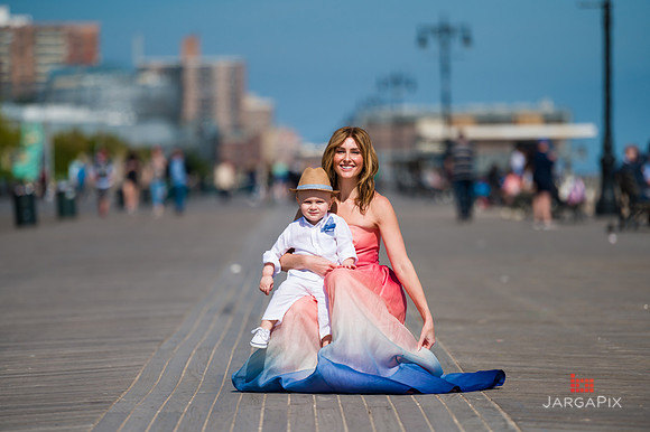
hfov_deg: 10.3
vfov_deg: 6.9
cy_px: 216
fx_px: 3609
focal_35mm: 200
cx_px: 325
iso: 200
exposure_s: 1/8000
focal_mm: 200
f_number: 3.2
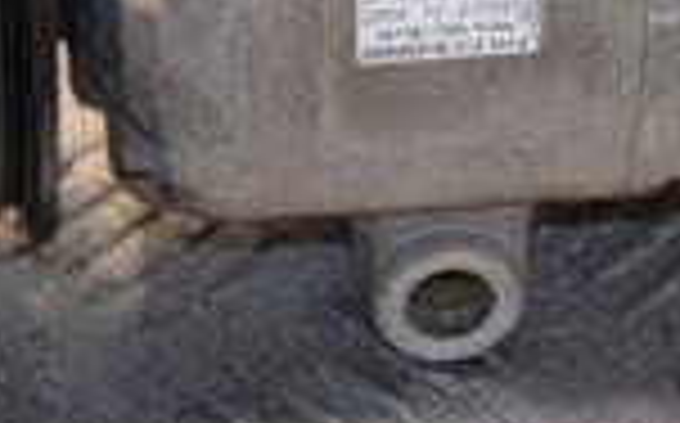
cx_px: 666
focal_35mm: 426
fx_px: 7886
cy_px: -230
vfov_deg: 3.1
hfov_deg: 4.9
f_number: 5.3
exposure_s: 1/125
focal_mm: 70
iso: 800
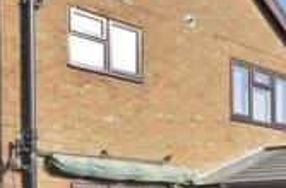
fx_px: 514
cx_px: 382
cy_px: 239
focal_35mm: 65
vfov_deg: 19.3
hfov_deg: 26.0
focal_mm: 11
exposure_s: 1/200
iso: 200
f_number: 7.1
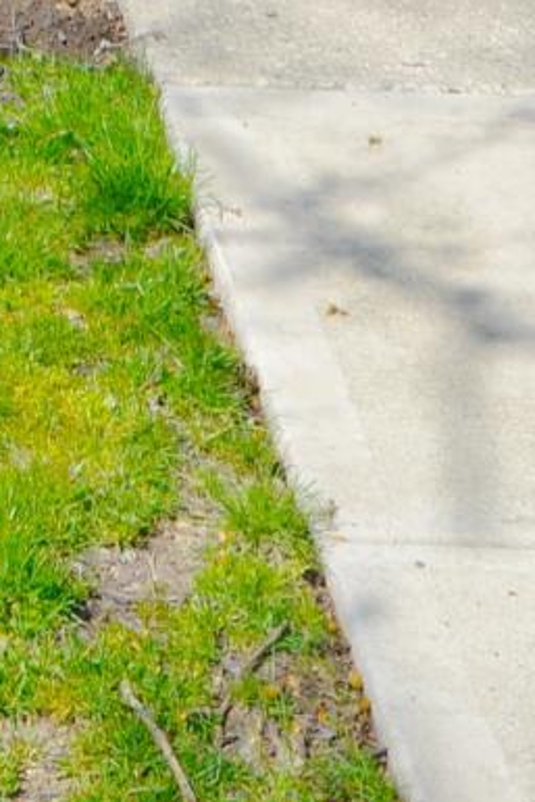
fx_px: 2427
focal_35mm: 109
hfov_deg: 11.9
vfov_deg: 14.1
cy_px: -1017
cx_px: -306
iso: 125
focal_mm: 14
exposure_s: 1/250
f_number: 8
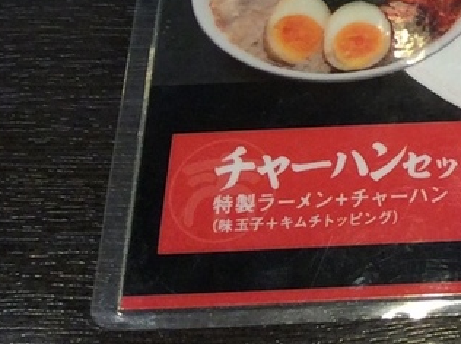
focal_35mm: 119
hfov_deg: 15.3
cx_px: 698
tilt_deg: -58.4
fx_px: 1582
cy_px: -244
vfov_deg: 11.6
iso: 40
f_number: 2.4
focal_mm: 3.3
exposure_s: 1/40
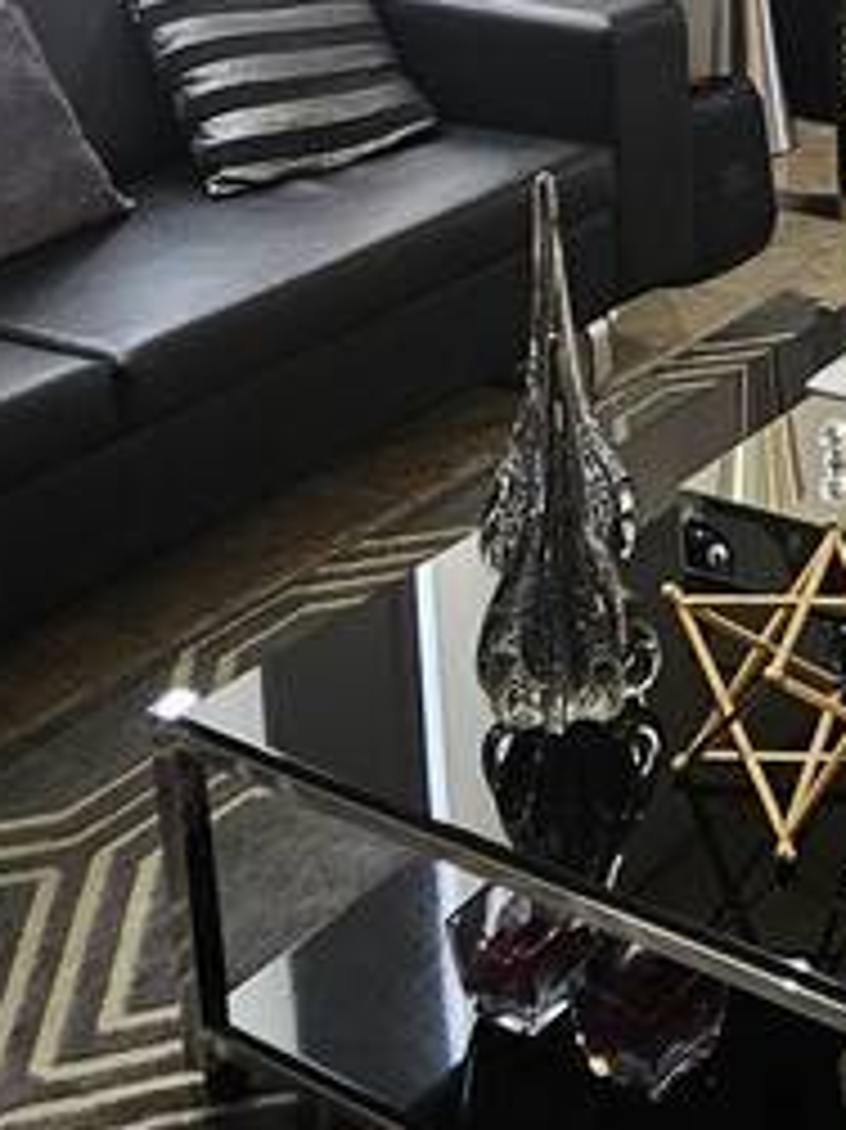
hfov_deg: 22.8
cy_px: -171
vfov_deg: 30.1
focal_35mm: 56
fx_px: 1826
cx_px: 1148
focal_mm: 2.2
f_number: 2.2
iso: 200
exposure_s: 1/77.4
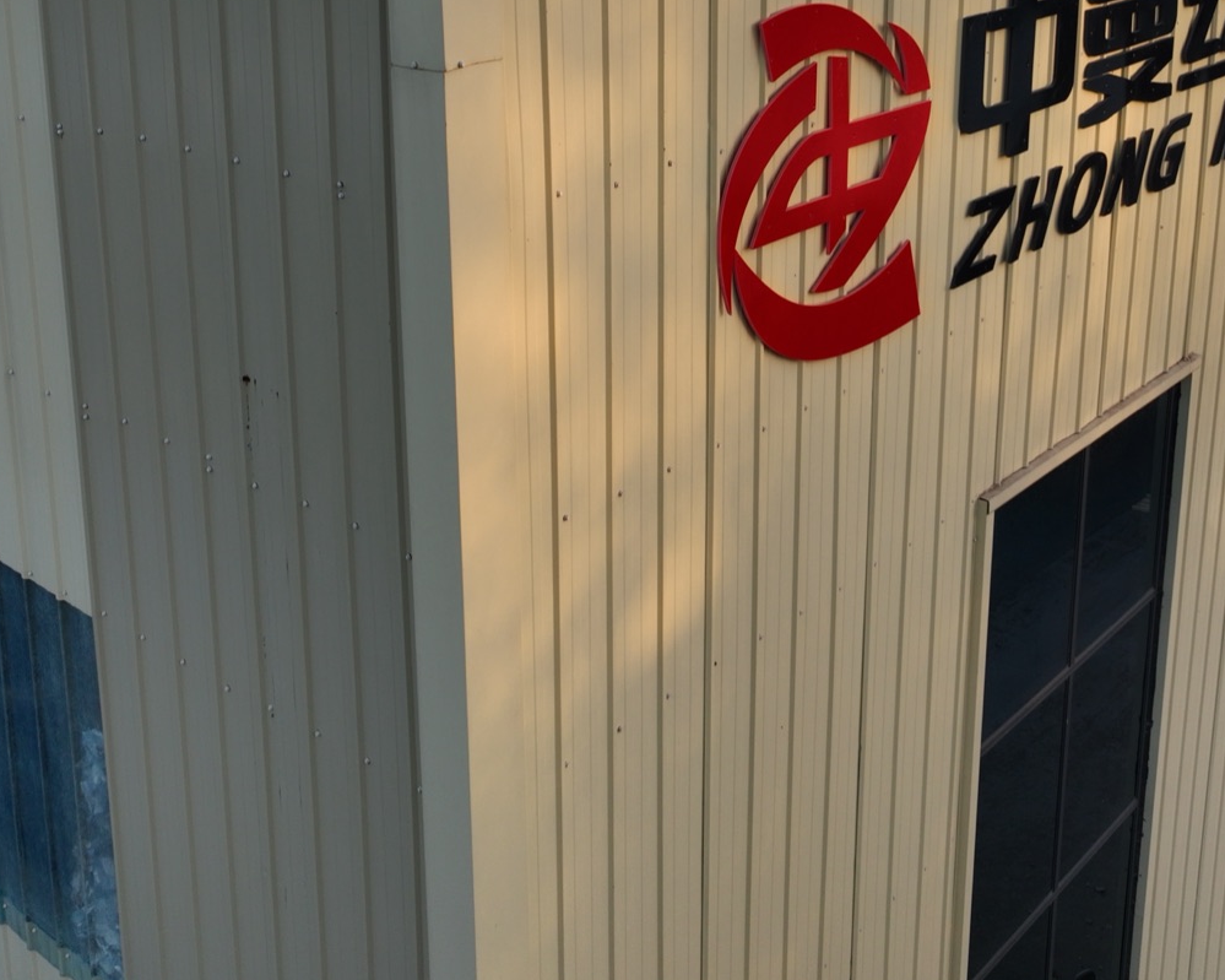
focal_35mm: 45
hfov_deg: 41.0
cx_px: 710
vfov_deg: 32.3
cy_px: 167
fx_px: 1631
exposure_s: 1/400
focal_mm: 12.29
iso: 120
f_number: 2.8
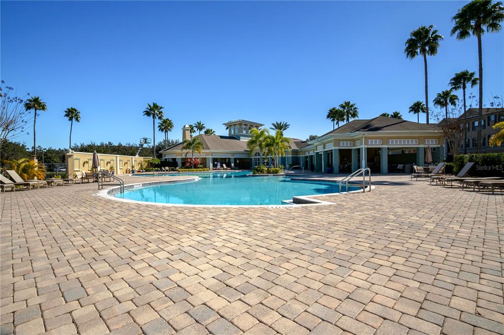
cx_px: 252
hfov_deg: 95.0
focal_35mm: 16
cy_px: 168
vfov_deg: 72.0
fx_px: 231
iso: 1000
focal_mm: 11
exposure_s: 1/800
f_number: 8
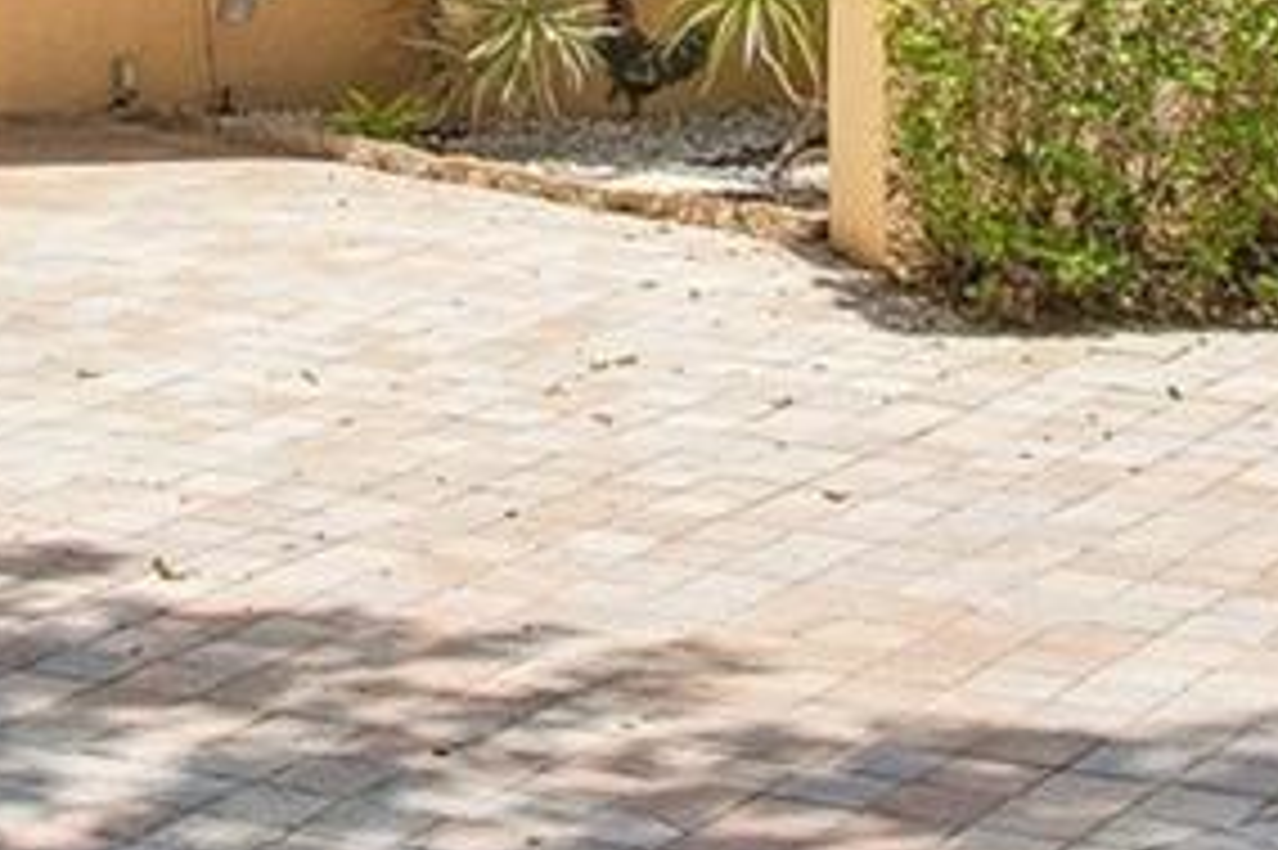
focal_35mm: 124
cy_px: -472
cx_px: 324
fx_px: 4399
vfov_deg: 10.6
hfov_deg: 16.4
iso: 100
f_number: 2.8
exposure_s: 1/1600
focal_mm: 8.4
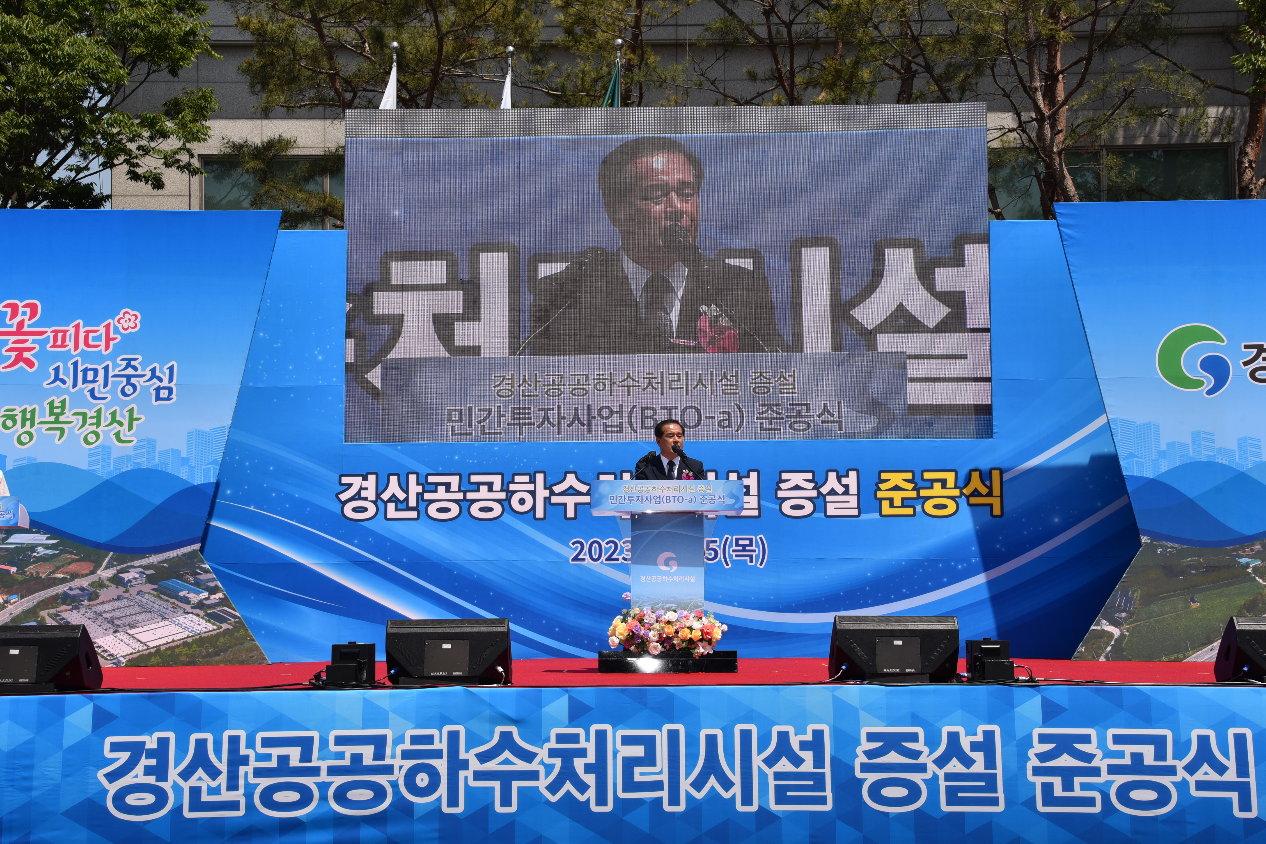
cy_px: 422
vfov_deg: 24.6
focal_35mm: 55
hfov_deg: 36.2
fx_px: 1934
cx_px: 633
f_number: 13
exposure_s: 1/200
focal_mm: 55
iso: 100
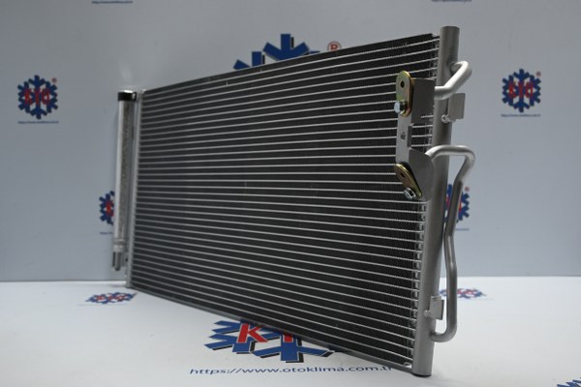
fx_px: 557
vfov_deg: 38.4
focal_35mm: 34
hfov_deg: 55.1
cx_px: 290
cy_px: 194
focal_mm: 23
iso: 320
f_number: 4.2
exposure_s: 1/40
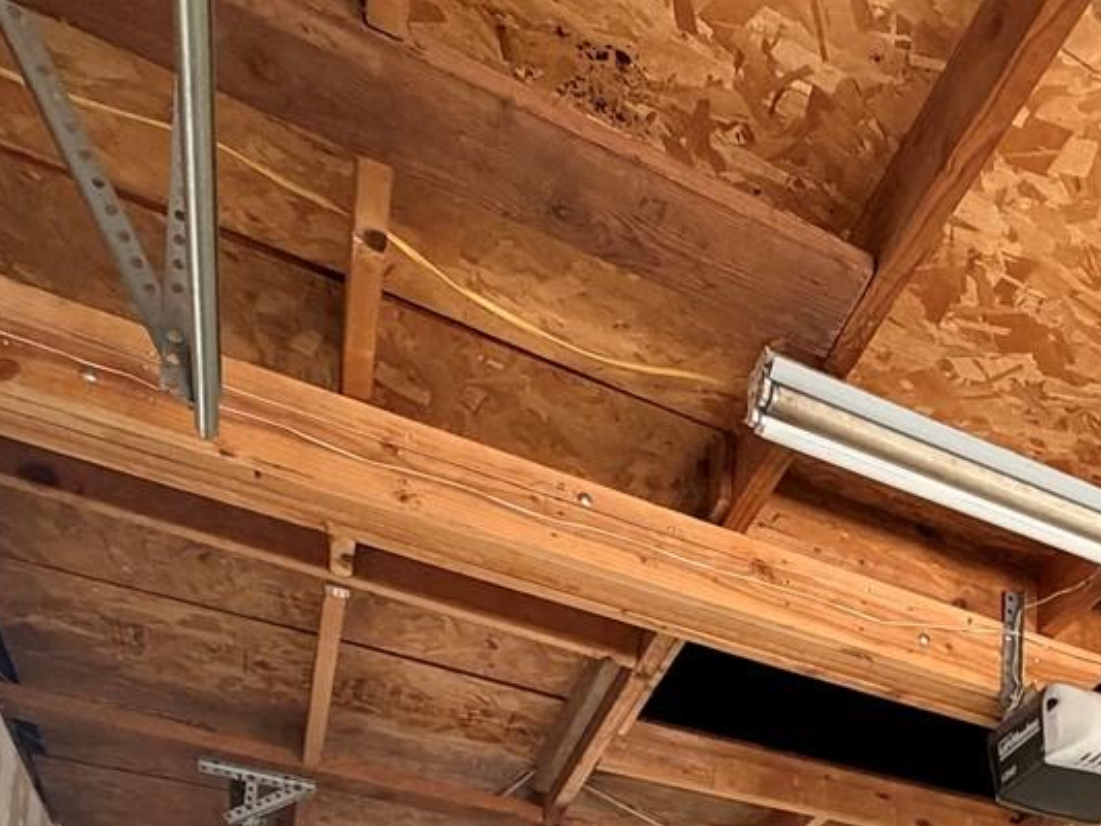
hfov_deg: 39.3
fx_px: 1336
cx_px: 1111
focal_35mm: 42
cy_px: 1204
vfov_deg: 26.2
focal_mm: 2.22
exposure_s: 1/65
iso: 320
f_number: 2.2
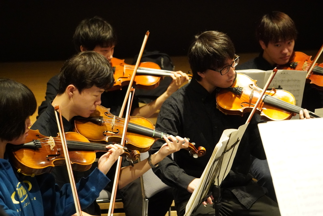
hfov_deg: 11.2
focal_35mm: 183
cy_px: 108
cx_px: 162
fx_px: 1642
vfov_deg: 7.5
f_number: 5.6
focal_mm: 122
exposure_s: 1/125
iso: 10000
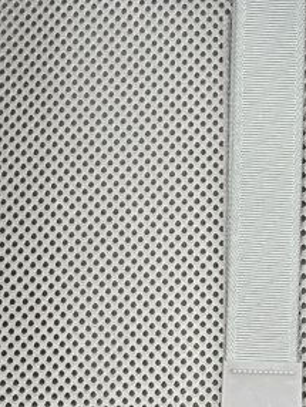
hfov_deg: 15.7
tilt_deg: -83.1
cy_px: 421
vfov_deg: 20.3
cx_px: 280
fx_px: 1095
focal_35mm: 93
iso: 640
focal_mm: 5.7
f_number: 1.5
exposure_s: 1/33
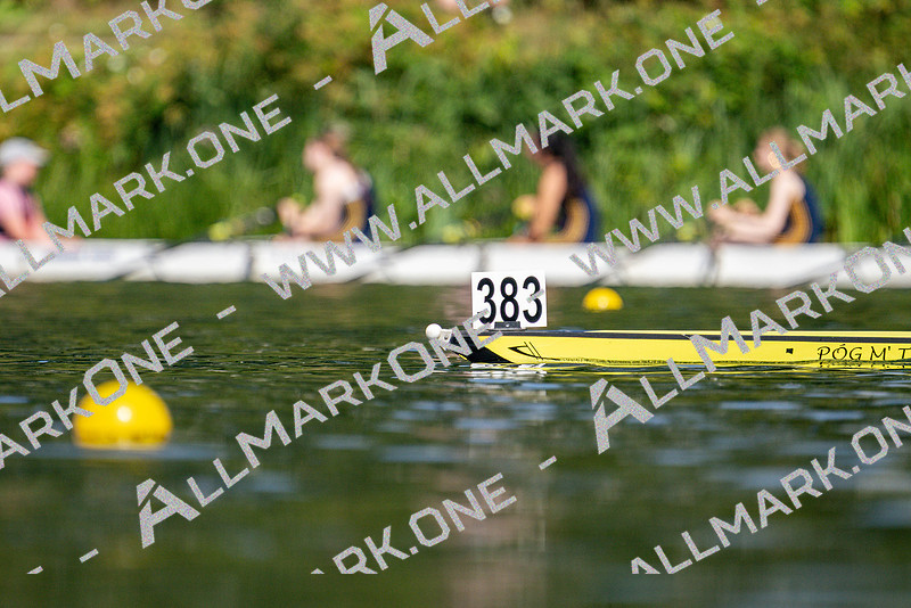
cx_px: 456
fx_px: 22782
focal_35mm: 900
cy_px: 304
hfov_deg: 2.3
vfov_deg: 1.5
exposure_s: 1/2000
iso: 500
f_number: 6.3
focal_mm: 600
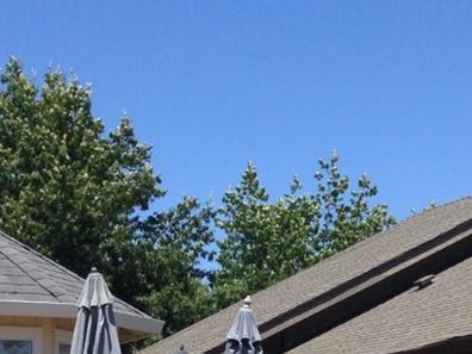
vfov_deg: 11.3
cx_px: 236
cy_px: 569
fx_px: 1704
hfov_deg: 15.8
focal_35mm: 125
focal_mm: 4.12
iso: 50
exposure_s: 1/1355
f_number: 2.4
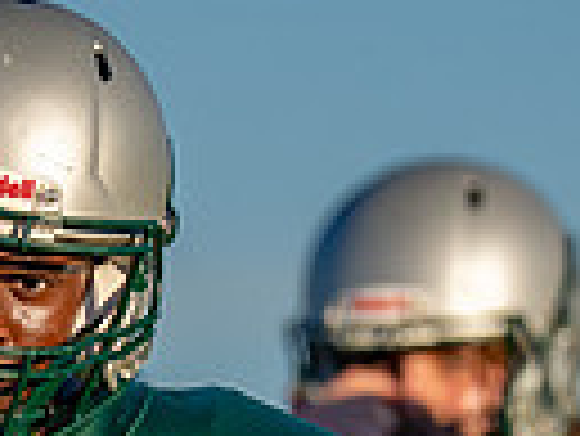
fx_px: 21081
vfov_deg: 1.2
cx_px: 27
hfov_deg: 1.6
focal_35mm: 1257
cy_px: 605
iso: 160
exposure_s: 1/3200
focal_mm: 200
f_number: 2.8
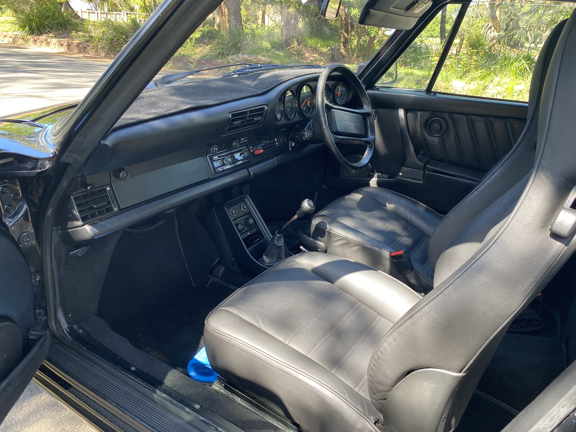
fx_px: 433
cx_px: 288
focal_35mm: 26
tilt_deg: -23.0
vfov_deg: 53.1
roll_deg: -4.2
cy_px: 216
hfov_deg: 67.3
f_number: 1.8
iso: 64
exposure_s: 1/122
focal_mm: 4.25
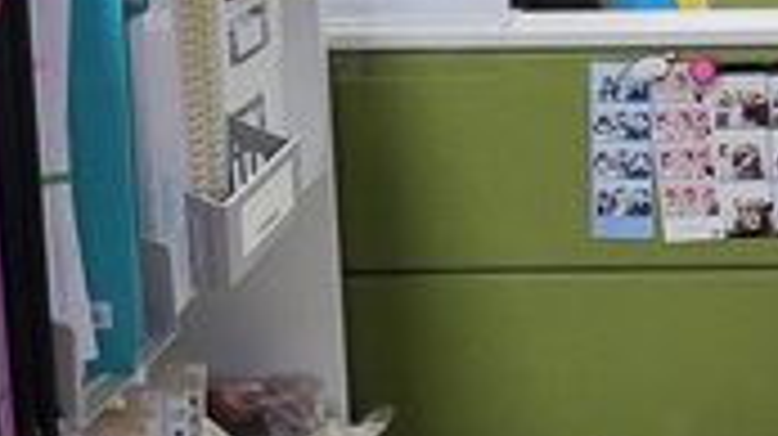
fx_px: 1690
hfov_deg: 23.0
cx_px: 1012
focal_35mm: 82
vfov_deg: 14.1
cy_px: -124
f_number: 1.8
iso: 160
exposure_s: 1/120
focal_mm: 4.25
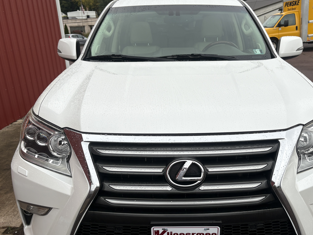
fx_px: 326
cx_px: 181
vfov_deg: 39.5
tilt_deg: -19.1
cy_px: 140
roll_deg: +2.9
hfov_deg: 51.2
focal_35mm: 36
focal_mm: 5.96
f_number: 1.6
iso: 50
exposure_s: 1/2639
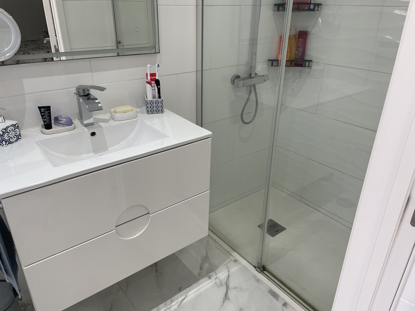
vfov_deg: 53.1
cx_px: 208
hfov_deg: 67.3
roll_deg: -0.4
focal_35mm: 26
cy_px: 156
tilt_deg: -25.8
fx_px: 312
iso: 50
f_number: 1.6
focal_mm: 4.2
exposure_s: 1/121
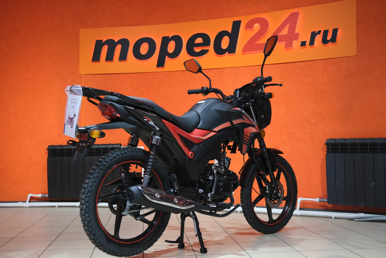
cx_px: 193
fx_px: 440
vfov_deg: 32.6
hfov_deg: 47.4
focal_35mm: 41
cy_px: 129
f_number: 4
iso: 1600
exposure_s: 1/100
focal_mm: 27.5
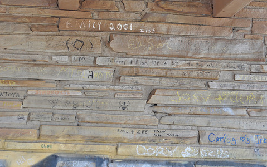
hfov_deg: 24.3
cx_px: 132
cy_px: 71
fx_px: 619
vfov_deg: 15.4
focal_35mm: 85
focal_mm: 46
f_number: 4
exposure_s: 1/60
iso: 400
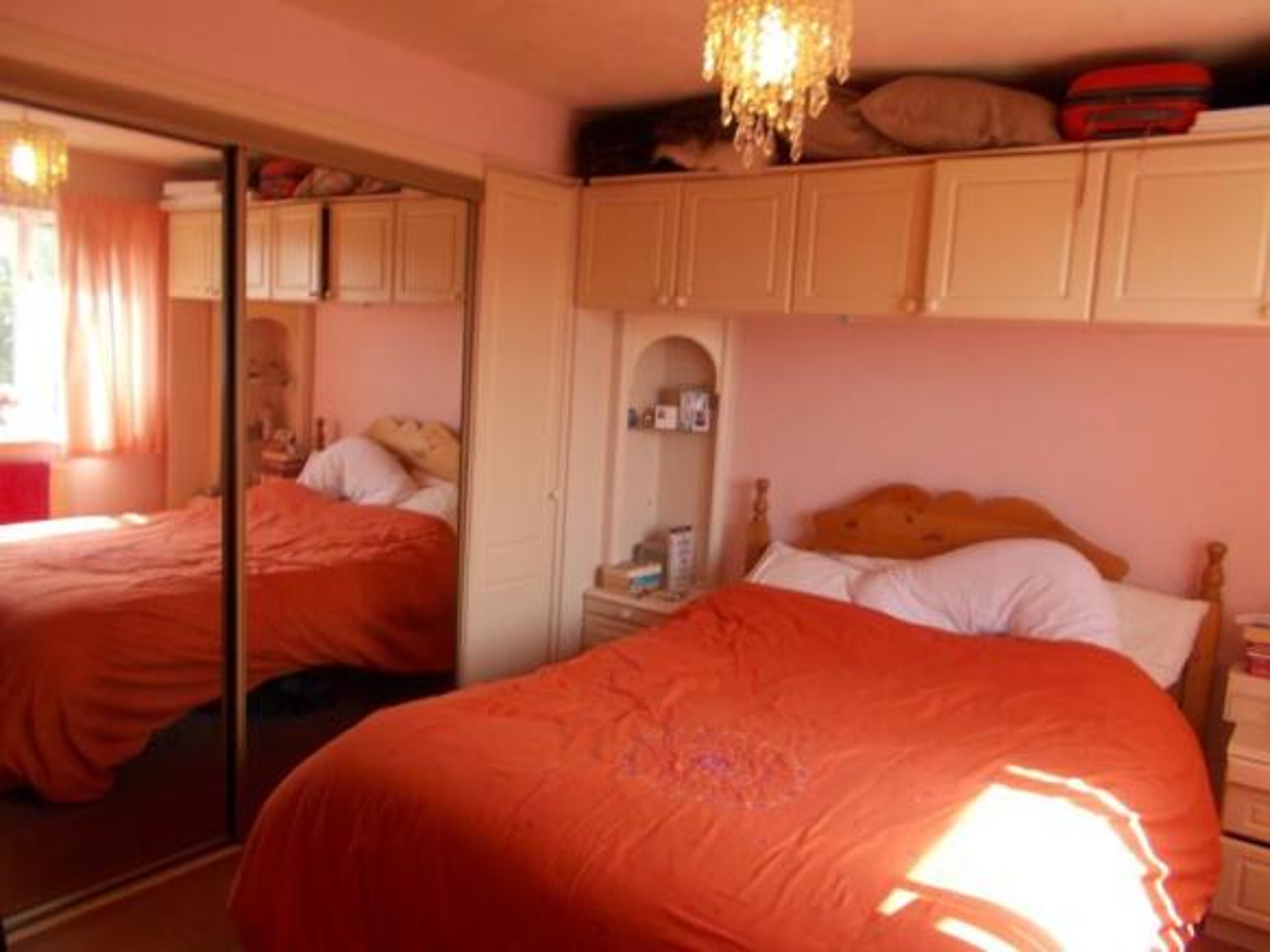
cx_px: 635
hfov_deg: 67.3
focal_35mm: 26
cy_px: 476
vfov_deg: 53.0
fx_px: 954
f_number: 3.2
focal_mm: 4.6
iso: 80
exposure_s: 1/80
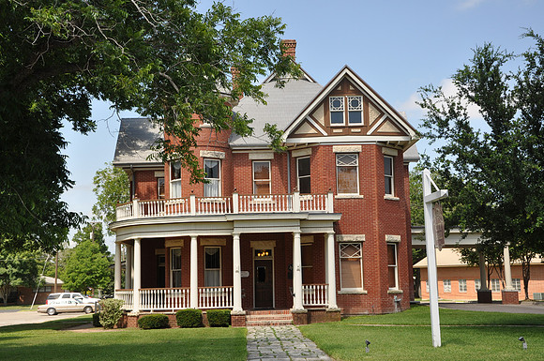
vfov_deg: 25.7
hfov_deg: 37.9
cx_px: 272
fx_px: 792
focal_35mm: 52
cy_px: 180
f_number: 8
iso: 200
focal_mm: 35
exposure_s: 1/250
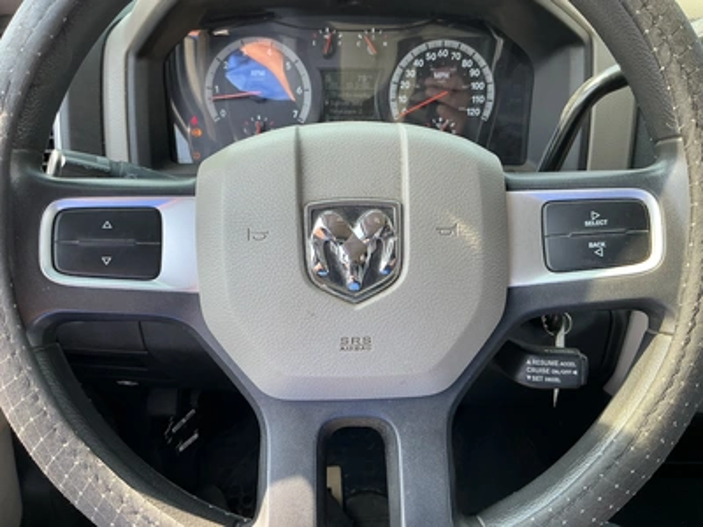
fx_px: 569
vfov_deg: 49.7
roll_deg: +0.9
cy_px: 264
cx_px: 352
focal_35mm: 28
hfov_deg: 63.4
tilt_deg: -32.9
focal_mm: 3
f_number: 1.8
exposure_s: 1/122
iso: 25
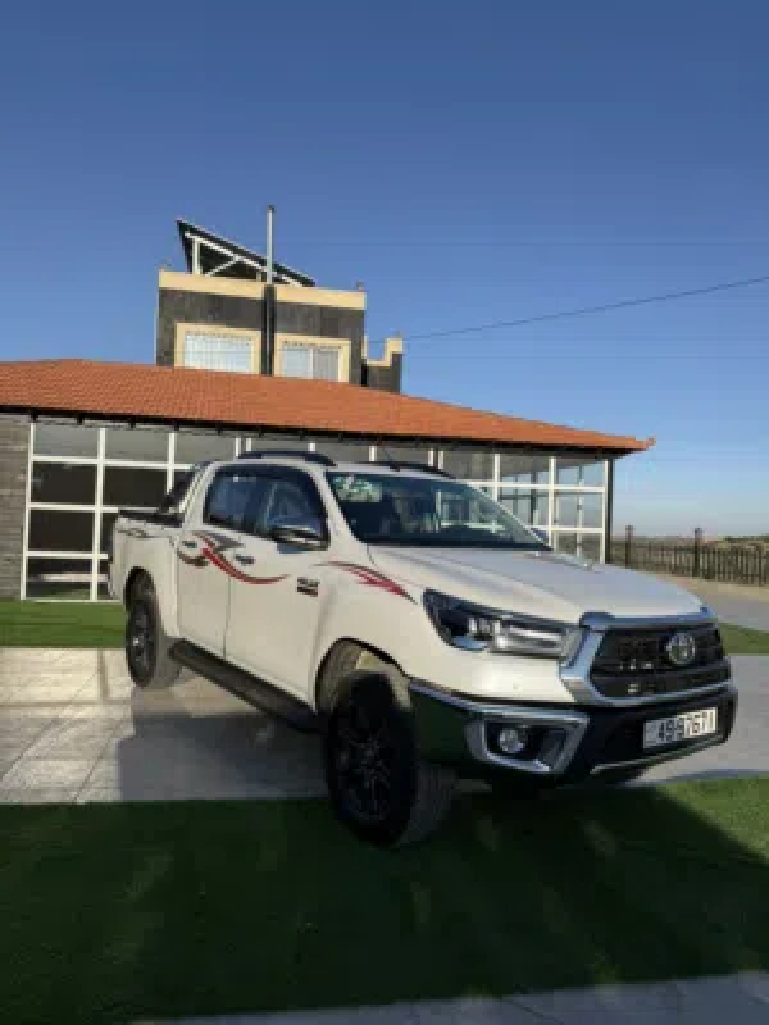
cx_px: 384
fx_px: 711
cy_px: 512
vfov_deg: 71.6
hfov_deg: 56.8
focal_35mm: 24
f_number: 1.78
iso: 80
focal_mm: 6.76
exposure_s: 1/4405
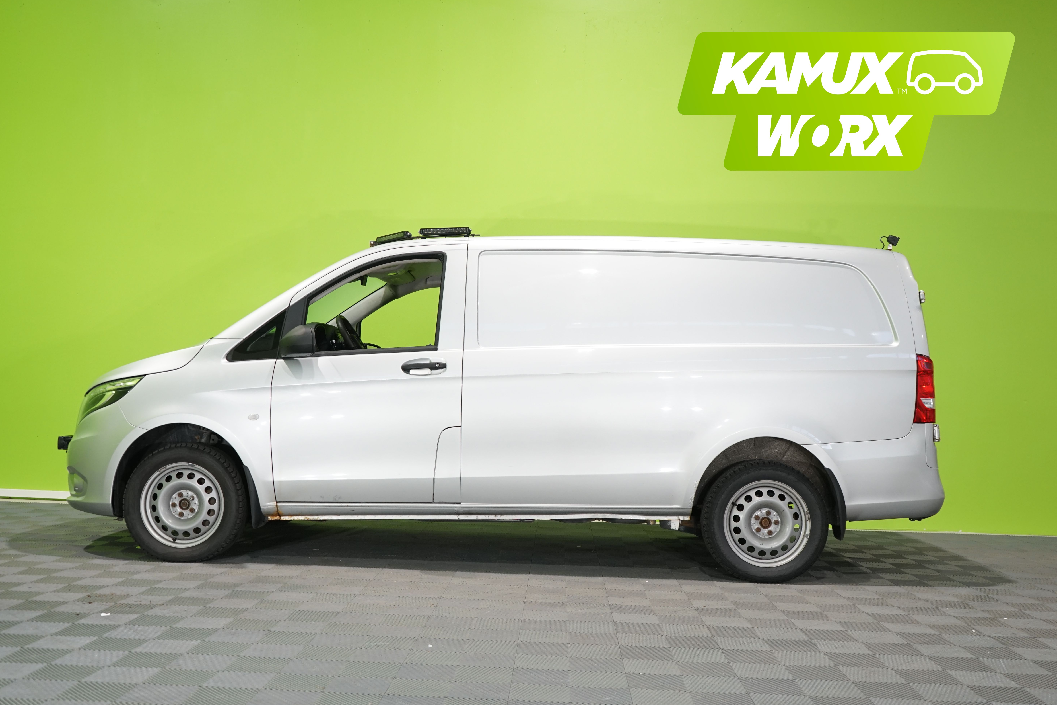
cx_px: 520
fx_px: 1028
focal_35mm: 35
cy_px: 355
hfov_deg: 54.4
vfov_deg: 37.9
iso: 800
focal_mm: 34
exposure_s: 1/30
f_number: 5.6
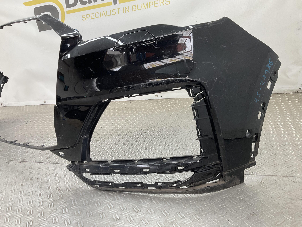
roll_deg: +6.5
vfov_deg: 48.2
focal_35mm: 29
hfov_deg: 61.7
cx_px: 151
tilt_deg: -14.9
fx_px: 253
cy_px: 114
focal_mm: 3
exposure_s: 1/100
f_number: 1.8
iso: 32
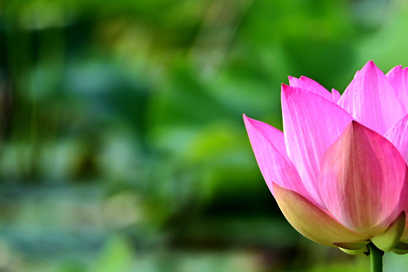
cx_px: 311
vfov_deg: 1.8
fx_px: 8431
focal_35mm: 744
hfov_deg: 2.8
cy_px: 214
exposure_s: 1/250
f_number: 8
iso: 100
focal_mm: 400
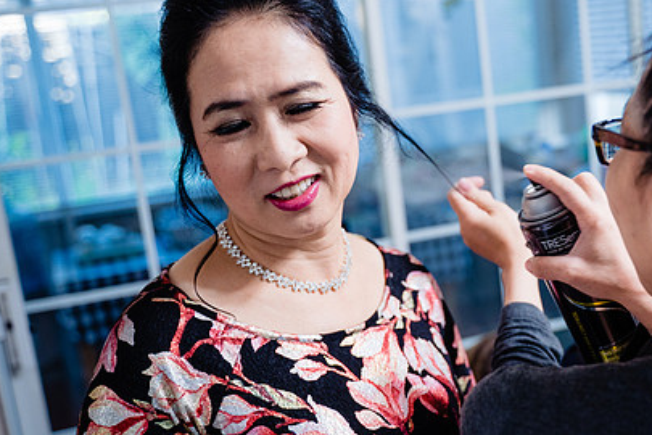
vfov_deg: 25.5
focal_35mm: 53
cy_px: 233
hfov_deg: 37.0
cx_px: 456
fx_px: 960
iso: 1250
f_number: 2.8
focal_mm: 37
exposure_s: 1/200
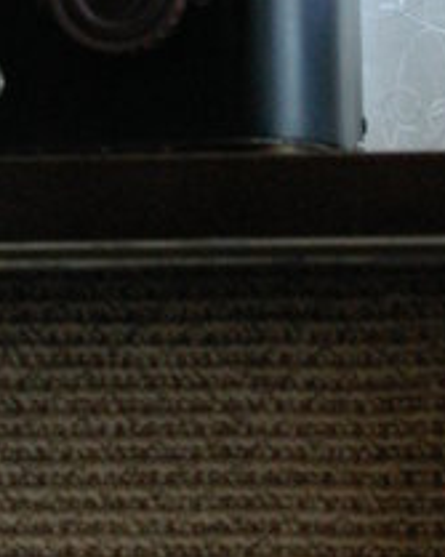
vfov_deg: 9.9
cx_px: 75
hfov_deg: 8.0
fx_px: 3180
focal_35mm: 193
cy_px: 16
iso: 800
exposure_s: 1/60
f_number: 4
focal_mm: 28
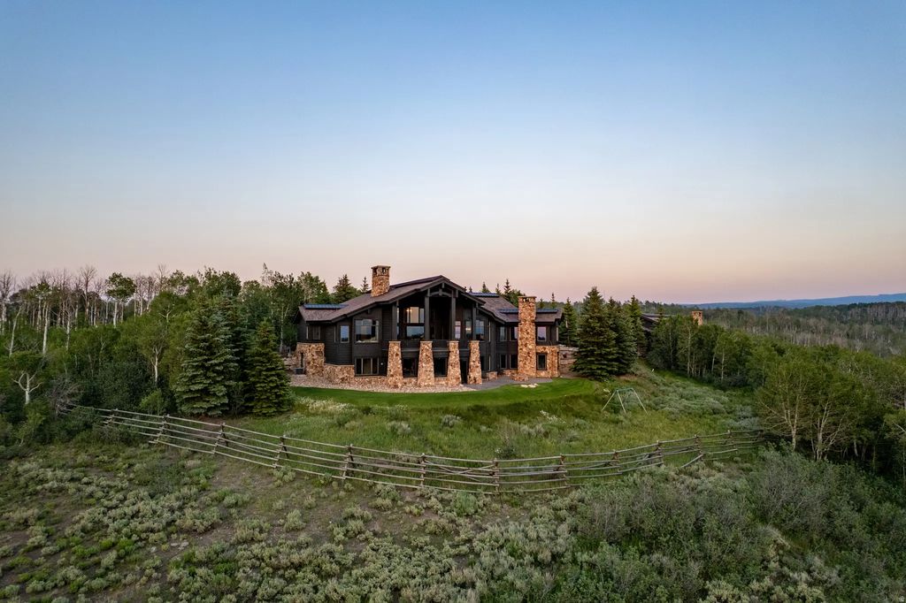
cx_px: 453
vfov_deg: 57.2
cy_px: 302
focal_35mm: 22
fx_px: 553
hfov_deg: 78.6
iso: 110
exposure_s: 1/125
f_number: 2.8
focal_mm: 8.38
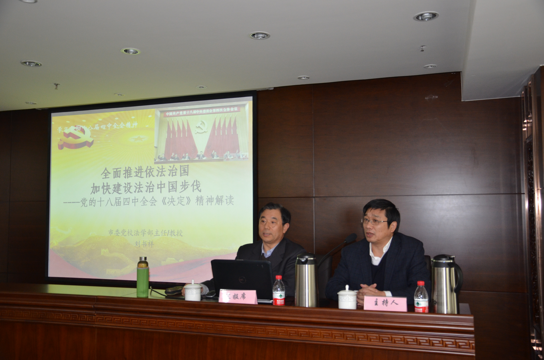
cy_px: 180
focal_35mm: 36
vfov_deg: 36.7
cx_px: 272
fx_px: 543
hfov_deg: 53.2
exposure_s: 1/60
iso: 800
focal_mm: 24
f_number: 3.8
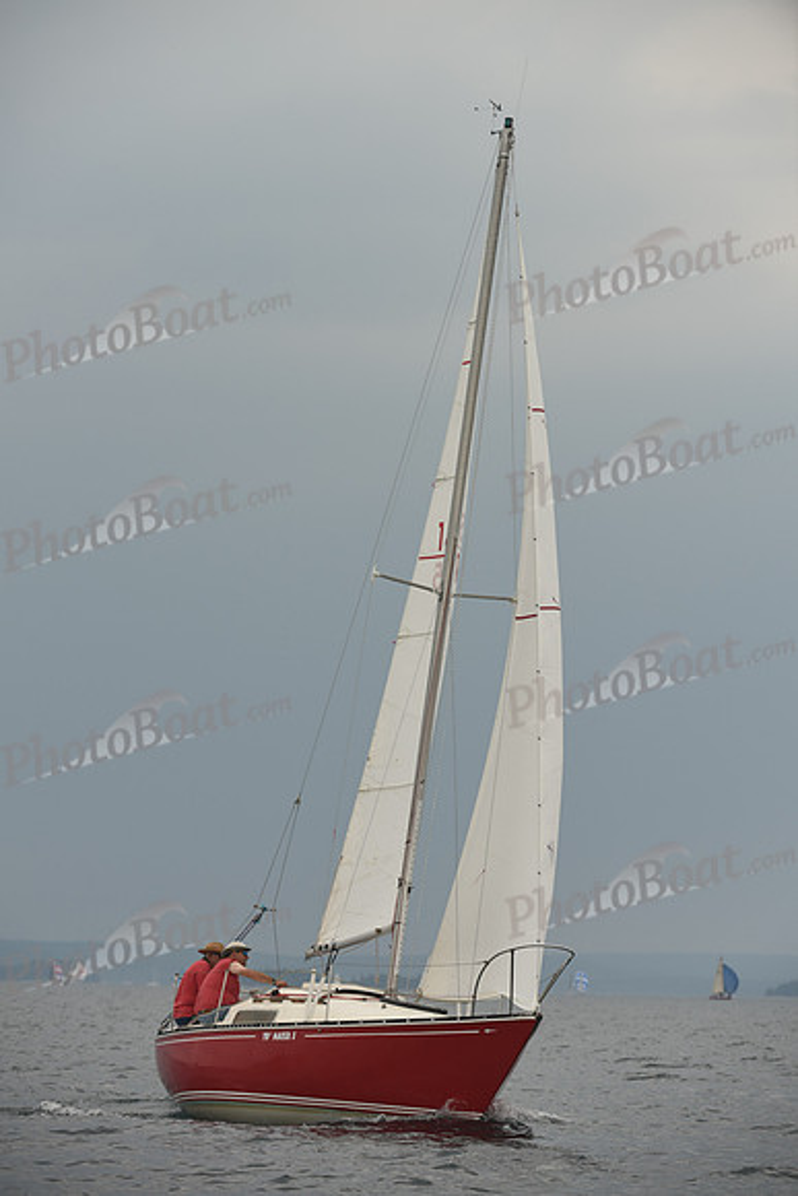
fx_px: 6646
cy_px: 598
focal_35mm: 200
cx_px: 399
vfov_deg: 10.3
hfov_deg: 6.9
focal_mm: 200
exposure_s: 1/800
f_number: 5
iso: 250
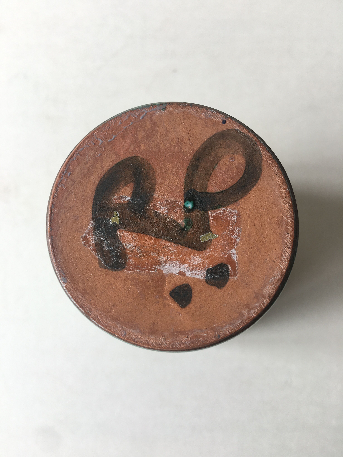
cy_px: 228
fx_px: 383
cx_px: 172
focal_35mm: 29
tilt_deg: -80.7
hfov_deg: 48.2
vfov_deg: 61.7
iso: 25
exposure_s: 1/107
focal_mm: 4.15
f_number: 2.2
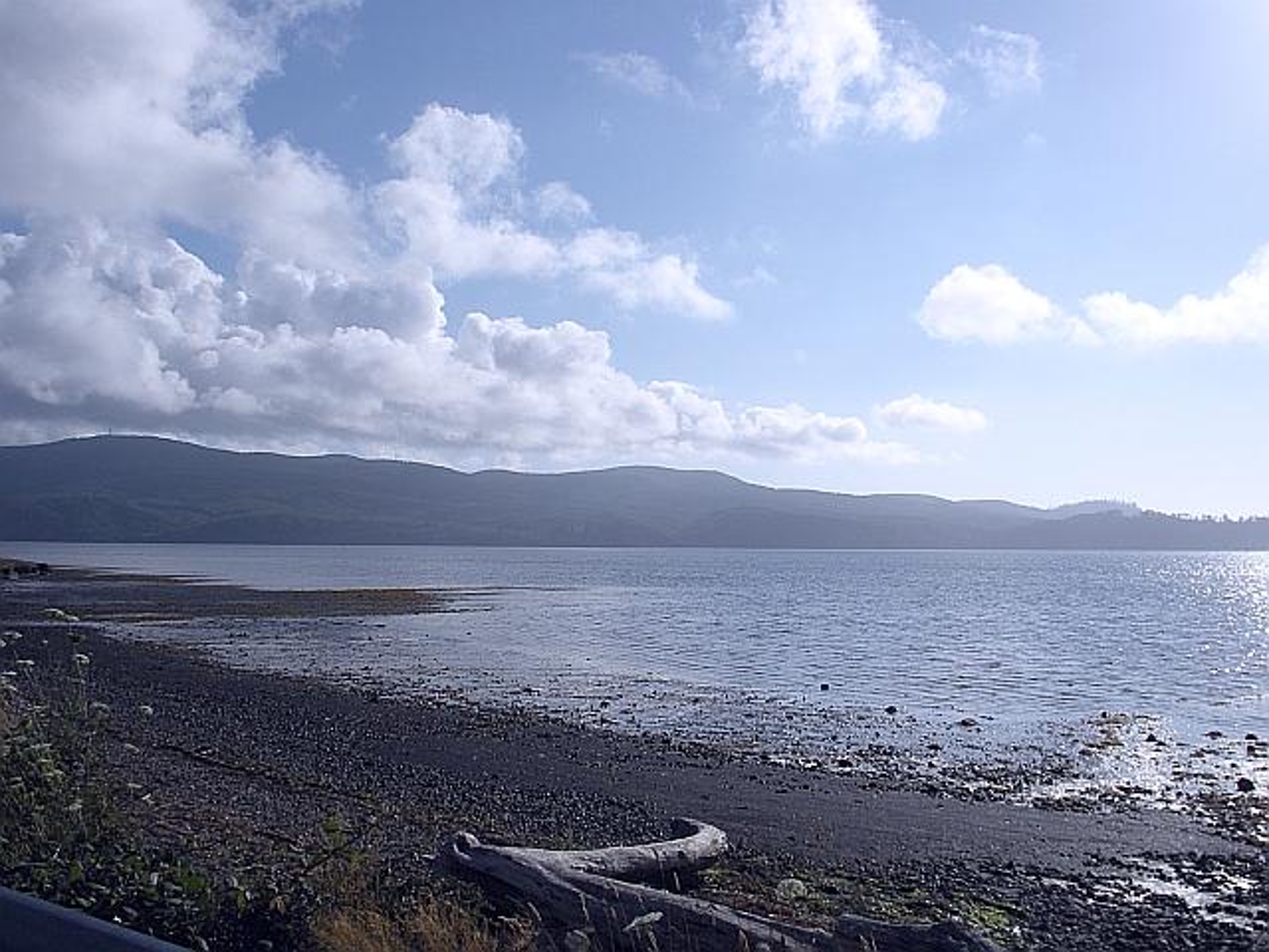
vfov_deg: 39.7
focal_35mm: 36
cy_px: 476
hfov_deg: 51.4
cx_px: 634
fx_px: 1320
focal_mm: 6.3
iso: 64
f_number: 5.6
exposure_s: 1/728
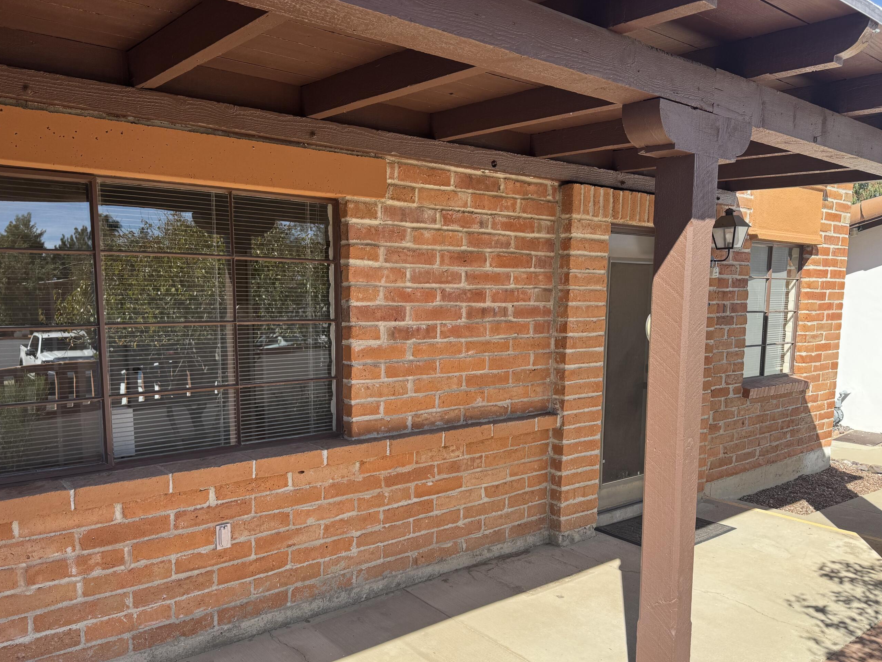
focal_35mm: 28
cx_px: 396
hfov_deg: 63.3
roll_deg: +0.1
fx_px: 714
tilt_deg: -6.8
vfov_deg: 49.6
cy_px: 384
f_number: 1.78
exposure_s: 1/1215
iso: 80
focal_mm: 6.76
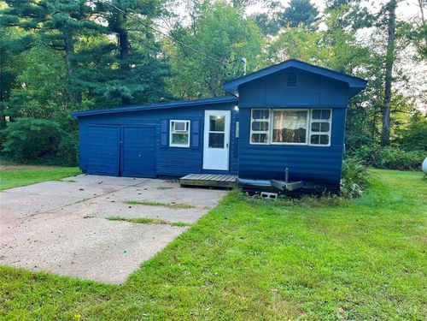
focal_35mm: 26
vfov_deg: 53.1
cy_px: 160
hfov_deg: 67.3
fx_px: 321
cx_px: 214
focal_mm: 5.7
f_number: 1.5
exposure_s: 1/168
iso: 40
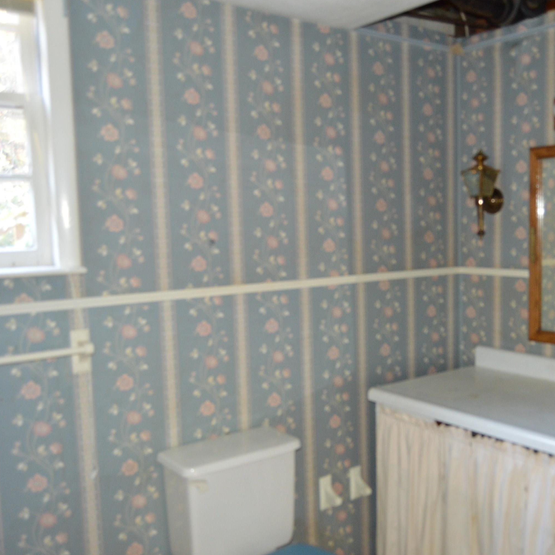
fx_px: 635
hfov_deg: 46.4
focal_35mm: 35
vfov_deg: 47.2
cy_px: 278
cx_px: 377
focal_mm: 18
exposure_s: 1/60
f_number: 3.5
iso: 1100
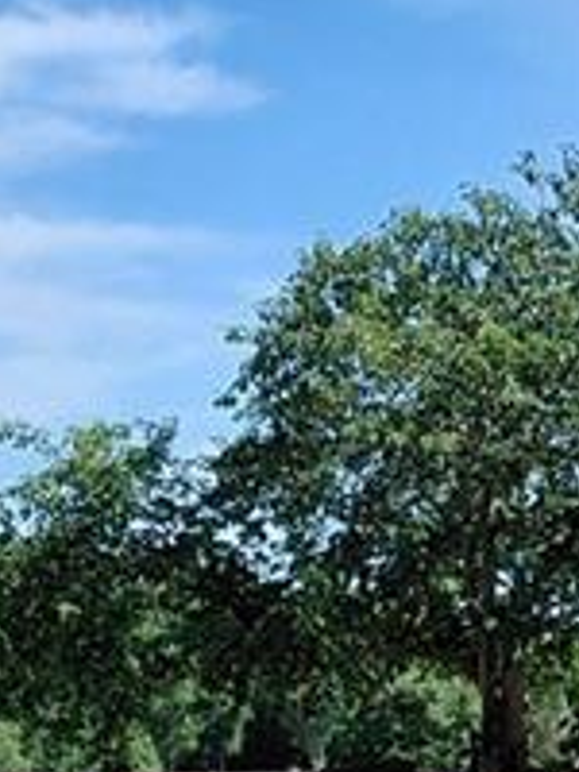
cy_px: 1231
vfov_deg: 12.4
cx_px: 243
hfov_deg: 9.9
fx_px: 3345
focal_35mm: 150
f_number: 1.8
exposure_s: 1/1762
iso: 50
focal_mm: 4.69
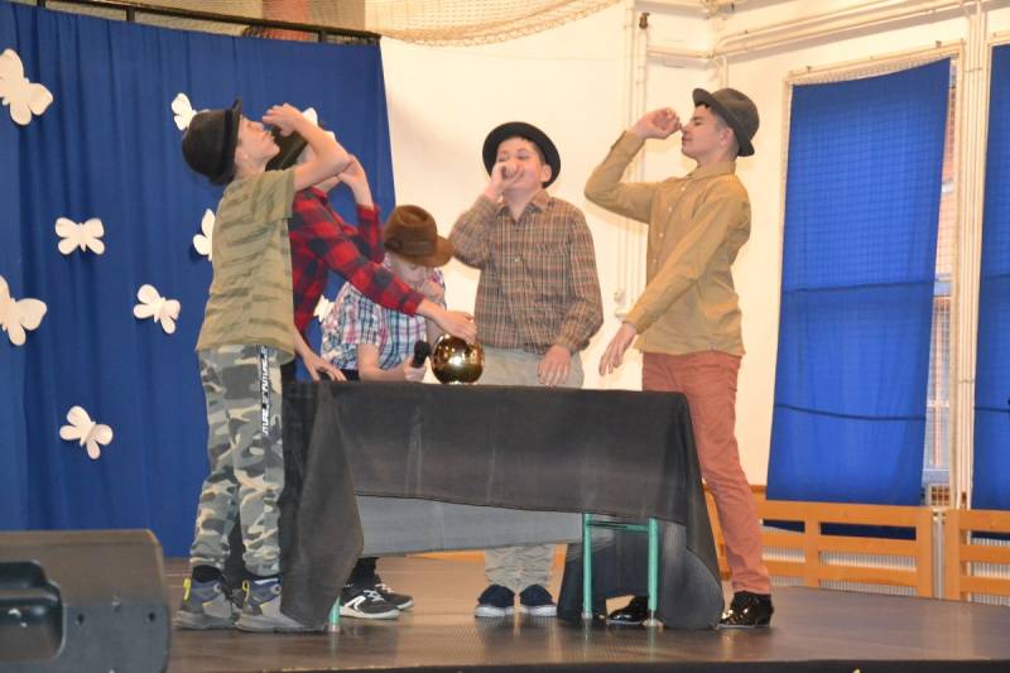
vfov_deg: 13.8
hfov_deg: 20.6
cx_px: 505
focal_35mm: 99
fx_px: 2777
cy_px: 336
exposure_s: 1/60
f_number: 5.3
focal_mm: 66
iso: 3200
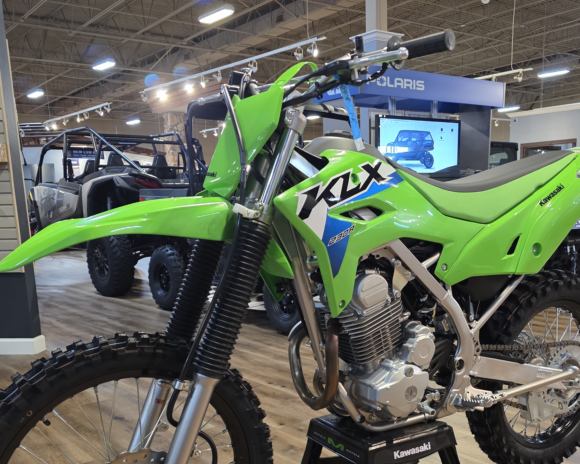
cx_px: 308
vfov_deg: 38.3
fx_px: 652
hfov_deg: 47.9
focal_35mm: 38
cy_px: 339
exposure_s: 1/60
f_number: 1.7
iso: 400
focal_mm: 6.3
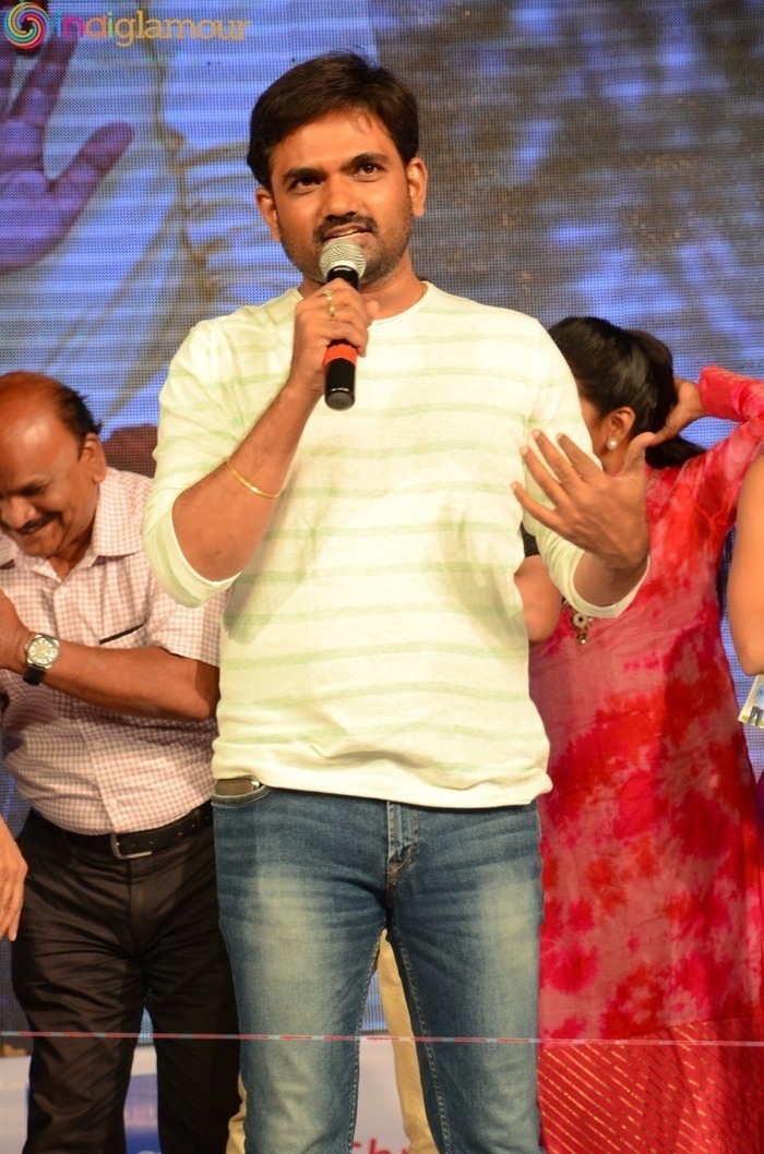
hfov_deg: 8.7
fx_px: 5040
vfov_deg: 13.1
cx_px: 382
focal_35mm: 158
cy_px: 577
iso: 1000
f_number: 6.3
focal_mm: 105
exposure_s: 1/125
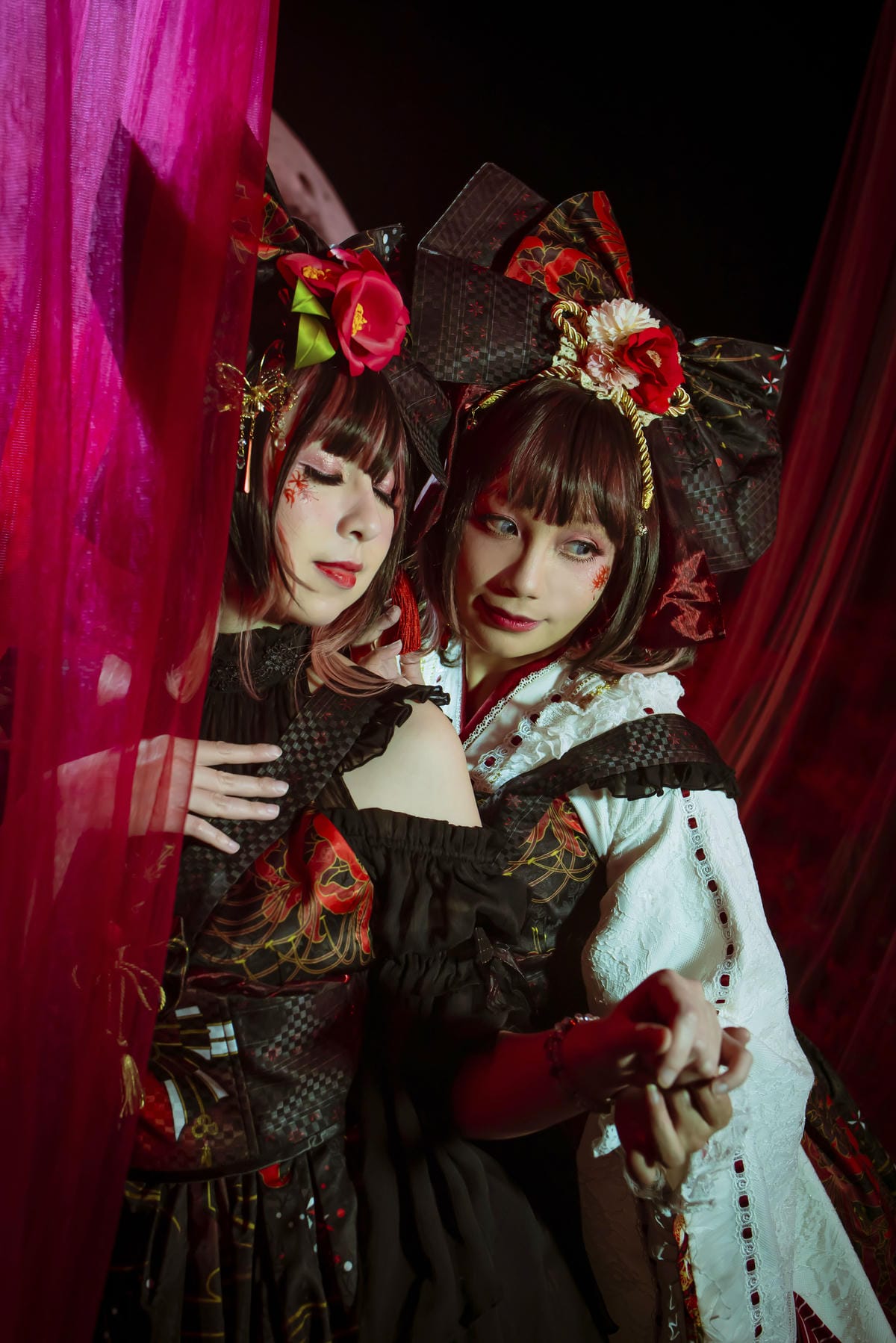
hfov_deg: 37.9
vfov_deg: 54.4
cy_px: 672
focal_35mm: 35
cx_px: 448
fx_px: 1306
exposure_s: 1/200
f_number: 3.5
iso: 400
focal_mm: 35
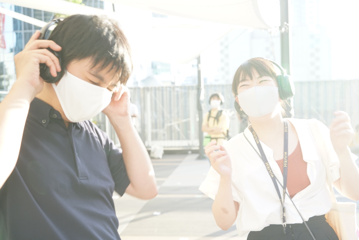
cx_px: 180
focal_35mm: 40
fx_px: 399
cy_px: 120
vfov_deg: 33.4
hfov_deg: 48.5
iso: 250
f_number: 4.5
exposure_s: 1/60
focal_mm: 40
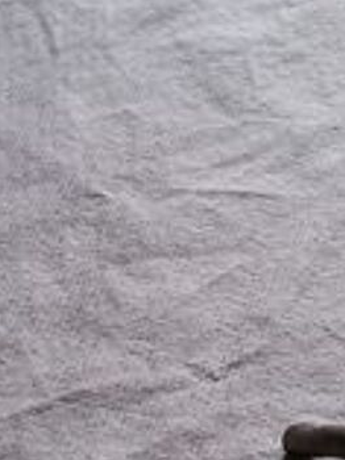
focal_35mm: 122
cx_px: 550
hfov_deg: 11.5
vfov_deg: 16.0
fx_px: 1623
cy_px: 45
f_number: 2.9
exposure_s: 1/60.2
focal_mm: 5.7
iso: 80
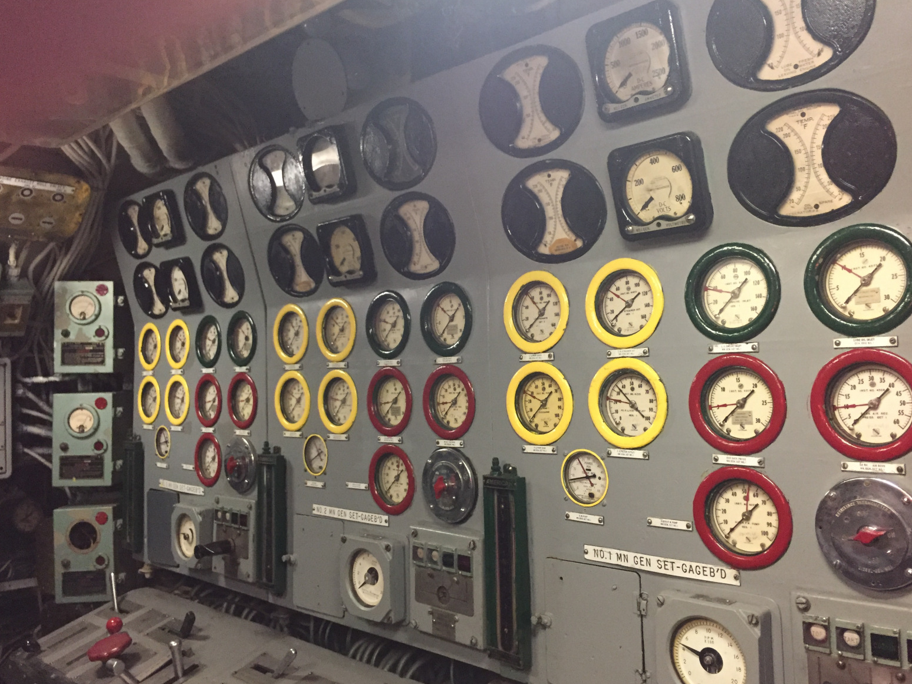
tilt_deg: +2.2
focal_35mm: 30
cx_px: 462
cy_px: 344
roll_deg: +0.5
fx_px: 790
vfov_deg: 46.8
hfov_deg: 60.0
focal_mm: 4.15
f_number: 2.2
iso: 250
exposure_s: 1/20
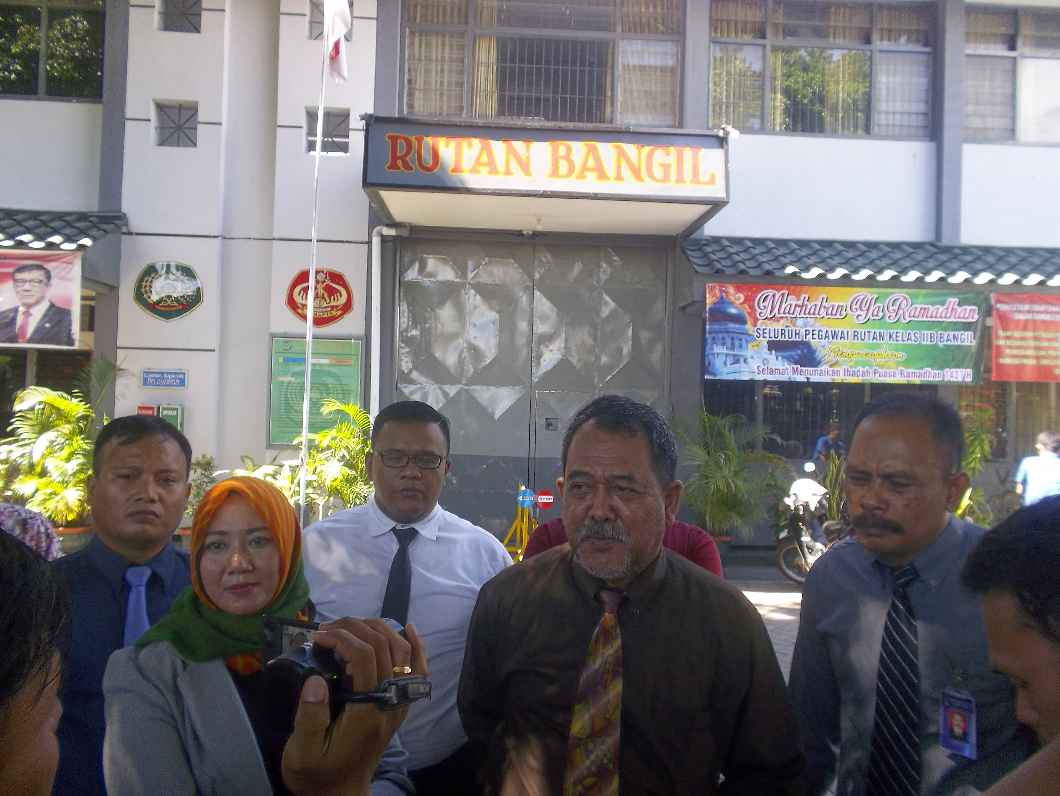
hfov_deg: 61.6
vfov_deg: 48.3
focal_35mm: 29
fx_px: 889
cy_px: 398
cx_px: 530
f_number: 3.3
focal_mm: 4.1
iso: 80
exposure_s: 1/60
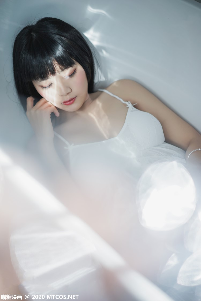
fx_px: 461
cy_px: 150
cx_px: 100
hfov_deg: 24.6
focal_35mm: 55
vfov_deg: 36.2
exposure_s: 1/500
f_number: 1.8
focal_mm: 55
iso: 125
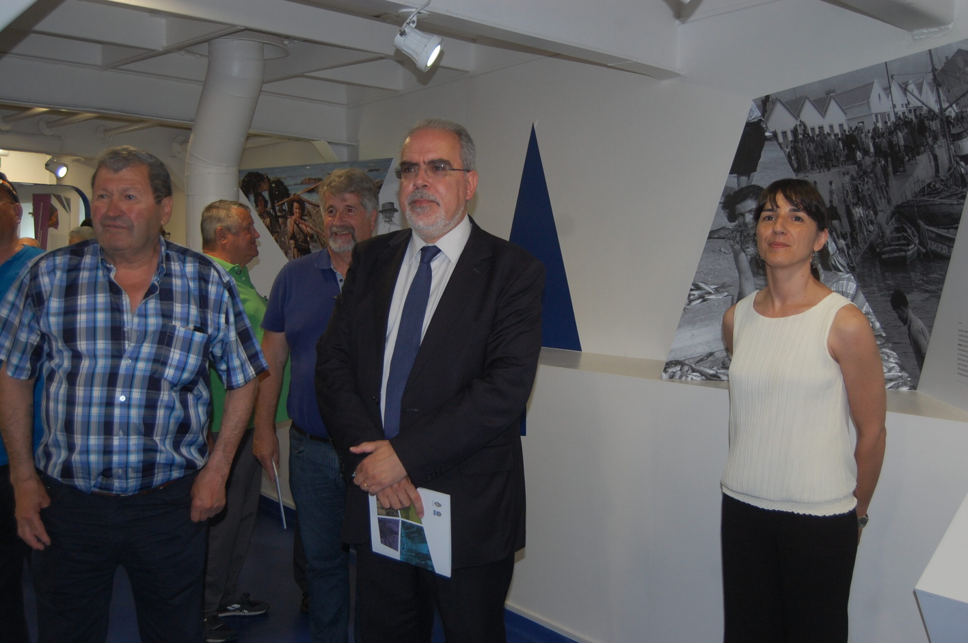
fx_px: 1048
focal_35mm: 39
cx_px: 484
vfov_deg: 34.1
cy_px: 322
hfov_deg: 49.6
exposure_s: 1/60
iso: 400
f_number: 4.2
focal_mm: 26
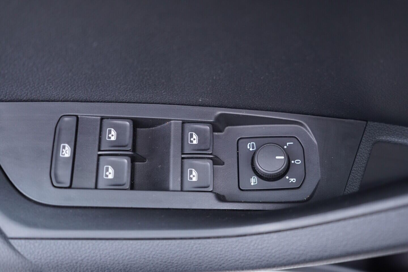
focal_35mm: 36
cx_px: 204
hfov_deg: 53.1
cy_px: 136
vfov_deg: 36.9
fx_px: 408
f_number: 2.8
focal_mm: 24
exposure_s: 1/40
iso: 500
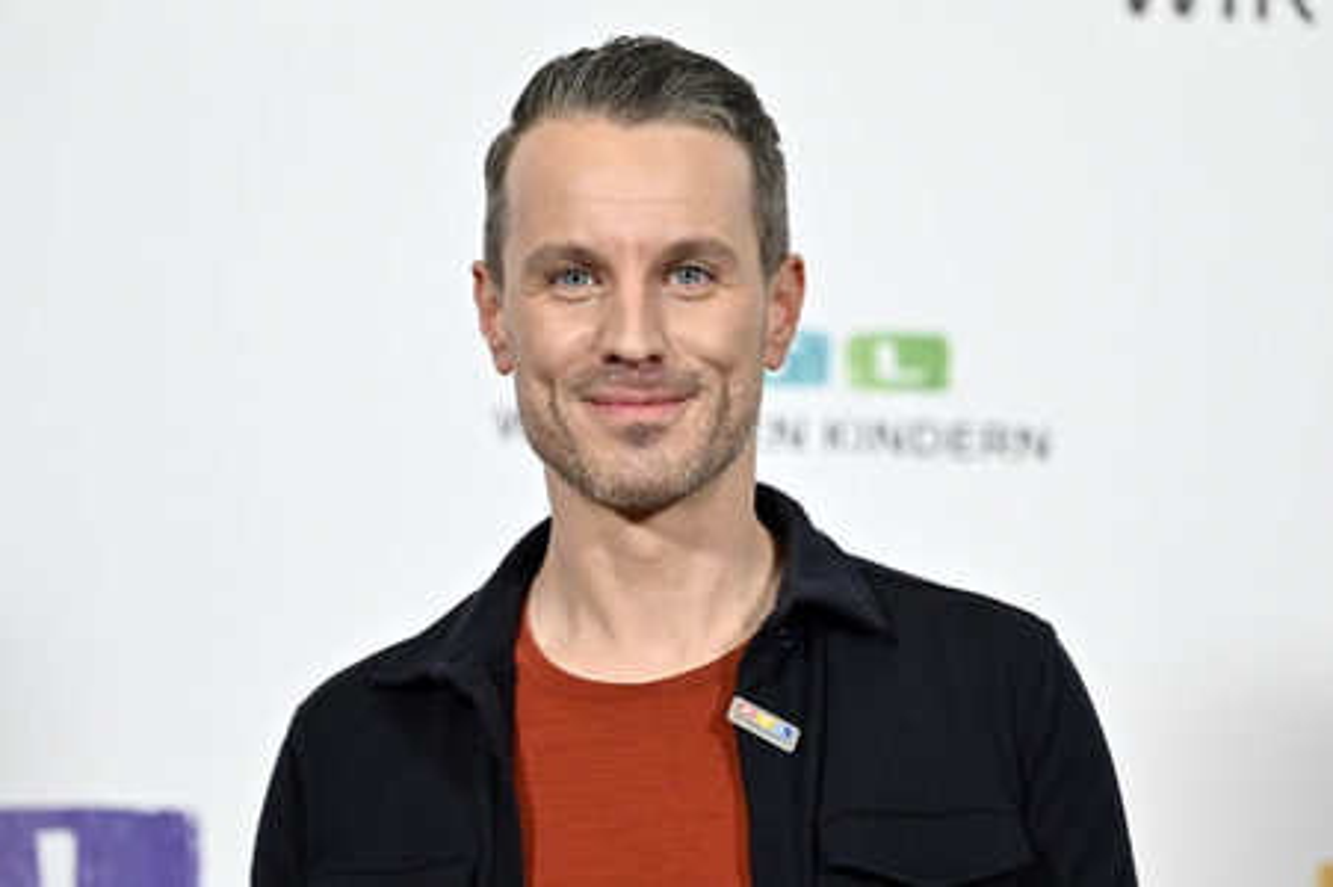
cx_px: 666
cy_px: 444
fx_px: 4995
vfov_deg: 10.1
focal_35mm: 135
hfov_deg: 15.2
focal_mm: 135
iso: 1000
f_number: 2.8
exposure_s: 1/640
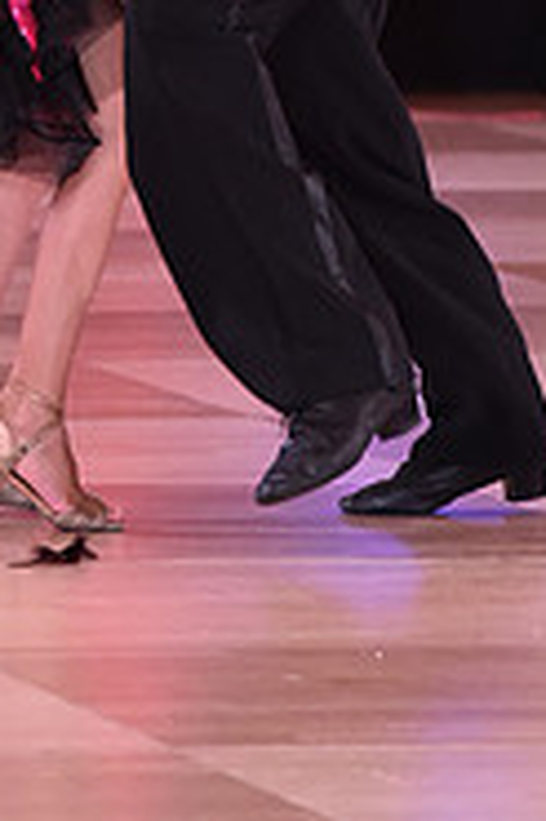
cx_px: 144
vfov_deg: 3.3
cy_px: -382
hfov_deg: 2.2
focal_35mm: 628
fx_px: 14313
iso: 2000
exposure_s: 1/250
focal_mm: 200
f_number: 5.6
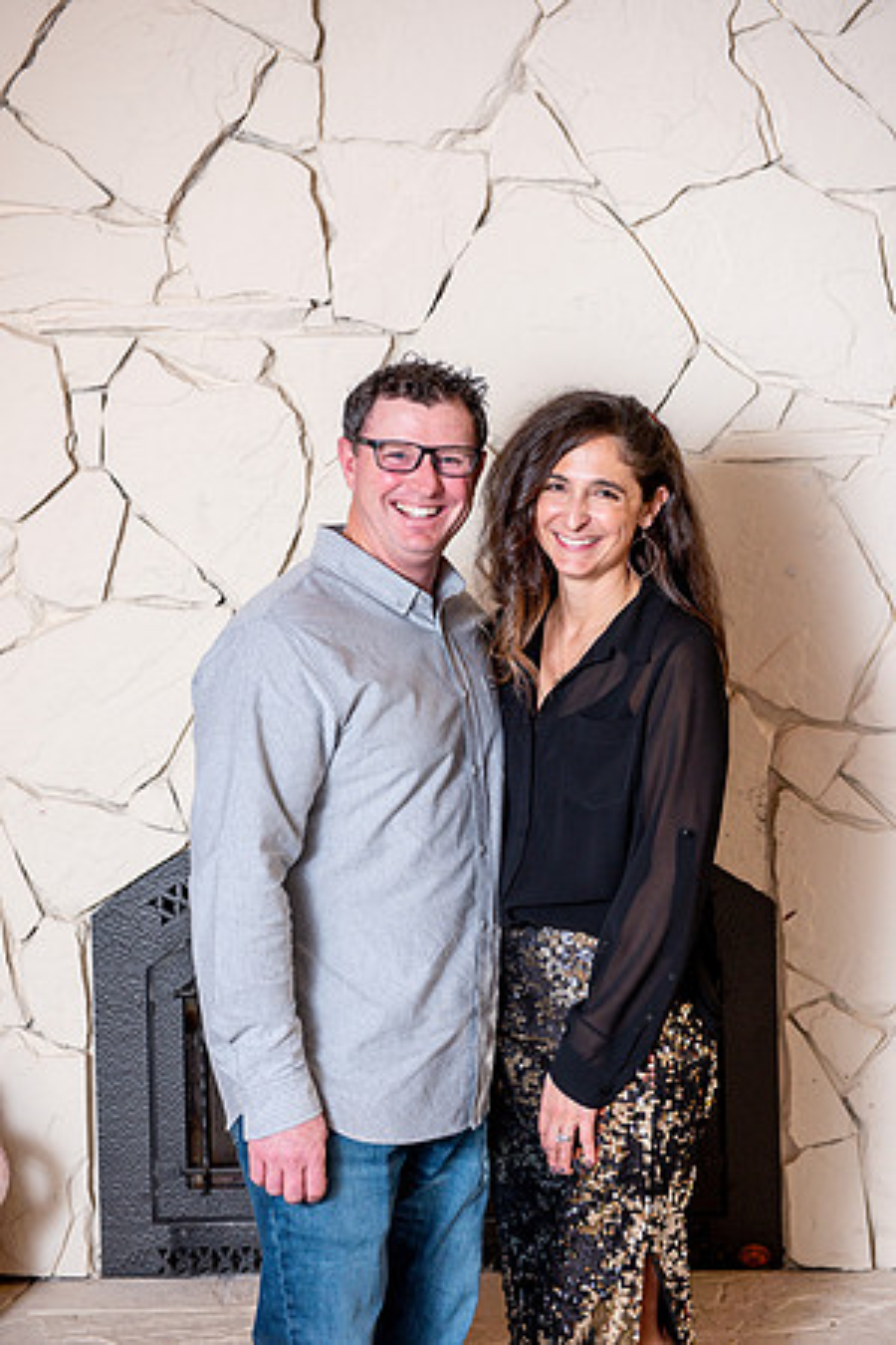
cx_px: 448
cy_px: 672
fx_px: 2314
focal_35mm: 62
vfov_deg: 32.4
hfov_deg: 21.9
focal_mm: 62
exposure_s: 1/200
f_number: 5
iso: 500
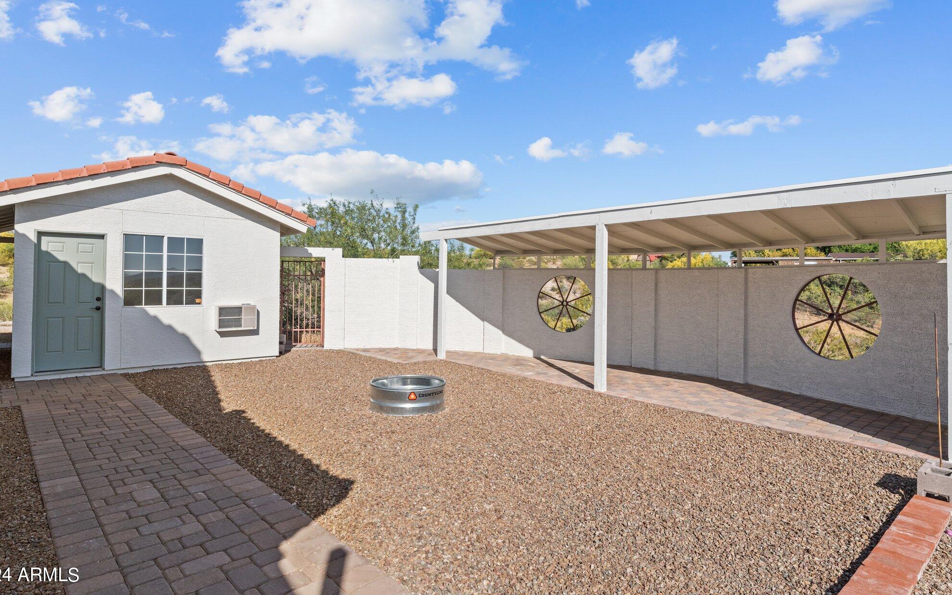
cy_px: 276
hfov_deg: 85.8
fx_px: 512
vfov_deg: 60.3
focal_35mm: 20
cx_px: 462
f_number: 8
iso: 400
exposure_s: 1/2000
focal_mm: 18.7
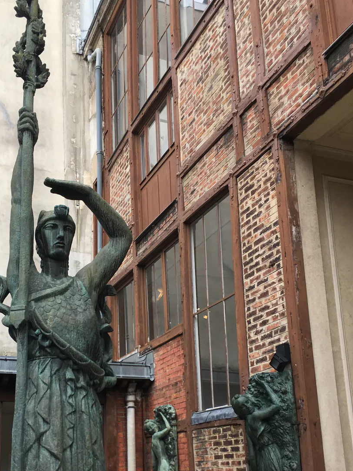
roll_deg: +1.1
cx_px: 114
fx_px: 585
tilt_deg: +14.0
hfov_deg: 33.3
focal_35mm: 43
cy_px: 323
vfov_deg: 43.1
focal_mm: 4.15
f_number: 2.2
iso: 25
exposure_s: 1/250
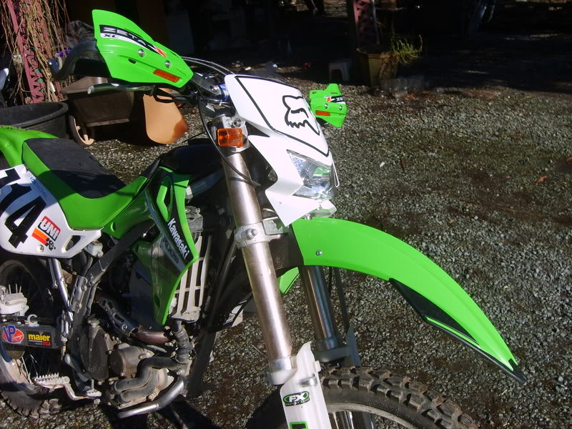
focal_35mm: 35
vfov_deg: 40.7
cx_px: 286
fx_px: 578
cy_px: 214
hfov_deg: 52.6
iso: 50
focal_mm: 5.8
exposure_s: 1/1000
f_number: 2.8
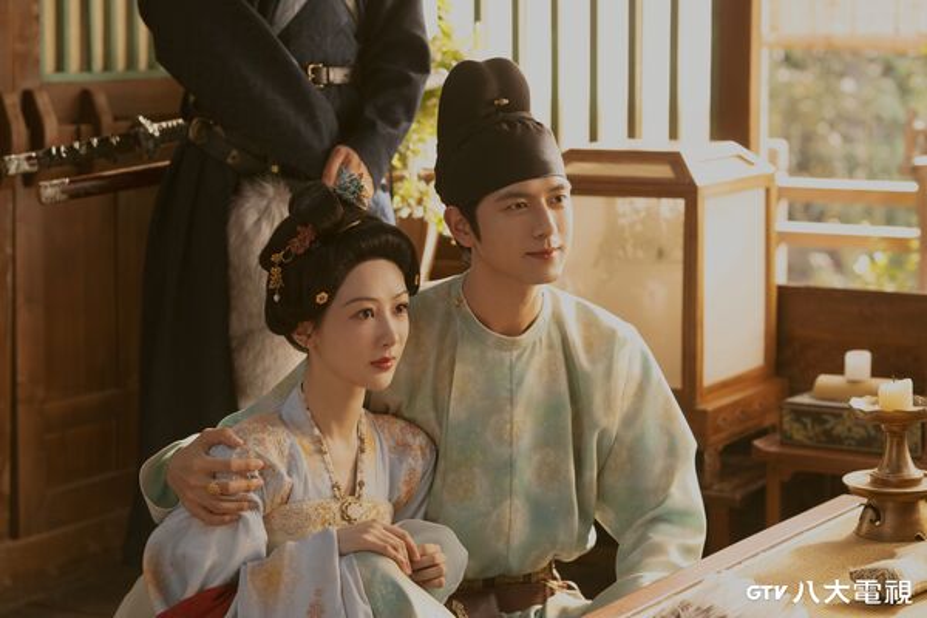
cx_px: 464
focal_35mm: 85
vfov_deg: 16.1
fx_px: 2189
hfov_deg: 23.9
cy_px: 309
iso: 1600
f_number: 3.2
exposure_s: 1/60
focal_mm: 85
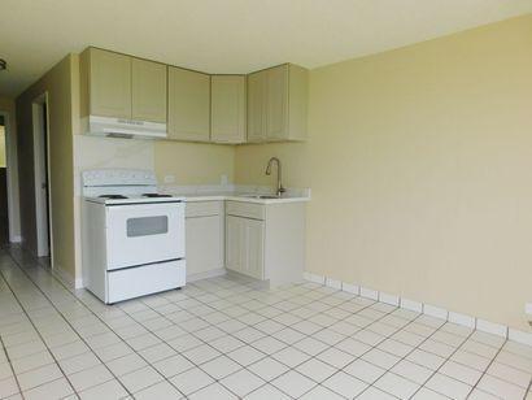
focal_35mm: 23
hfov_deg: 73.9
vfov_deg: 58.9
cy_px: 200
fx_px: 354
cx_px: 266
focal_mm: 4
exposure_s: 1/160
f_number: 3
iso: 125
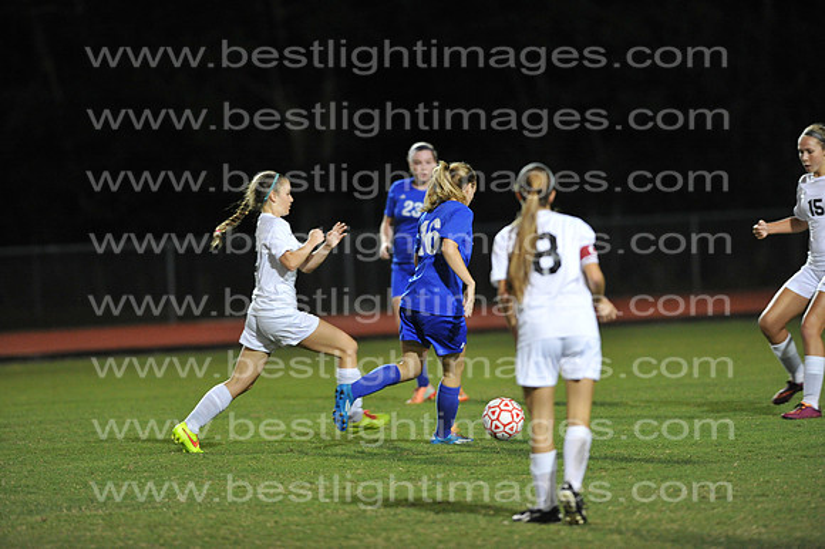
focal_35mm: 300
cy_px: 274
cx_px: 412
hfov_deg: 6.9
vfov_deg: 4.6
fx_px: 6871
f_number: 3.2
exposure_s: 1/400
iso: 5000
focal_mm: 300
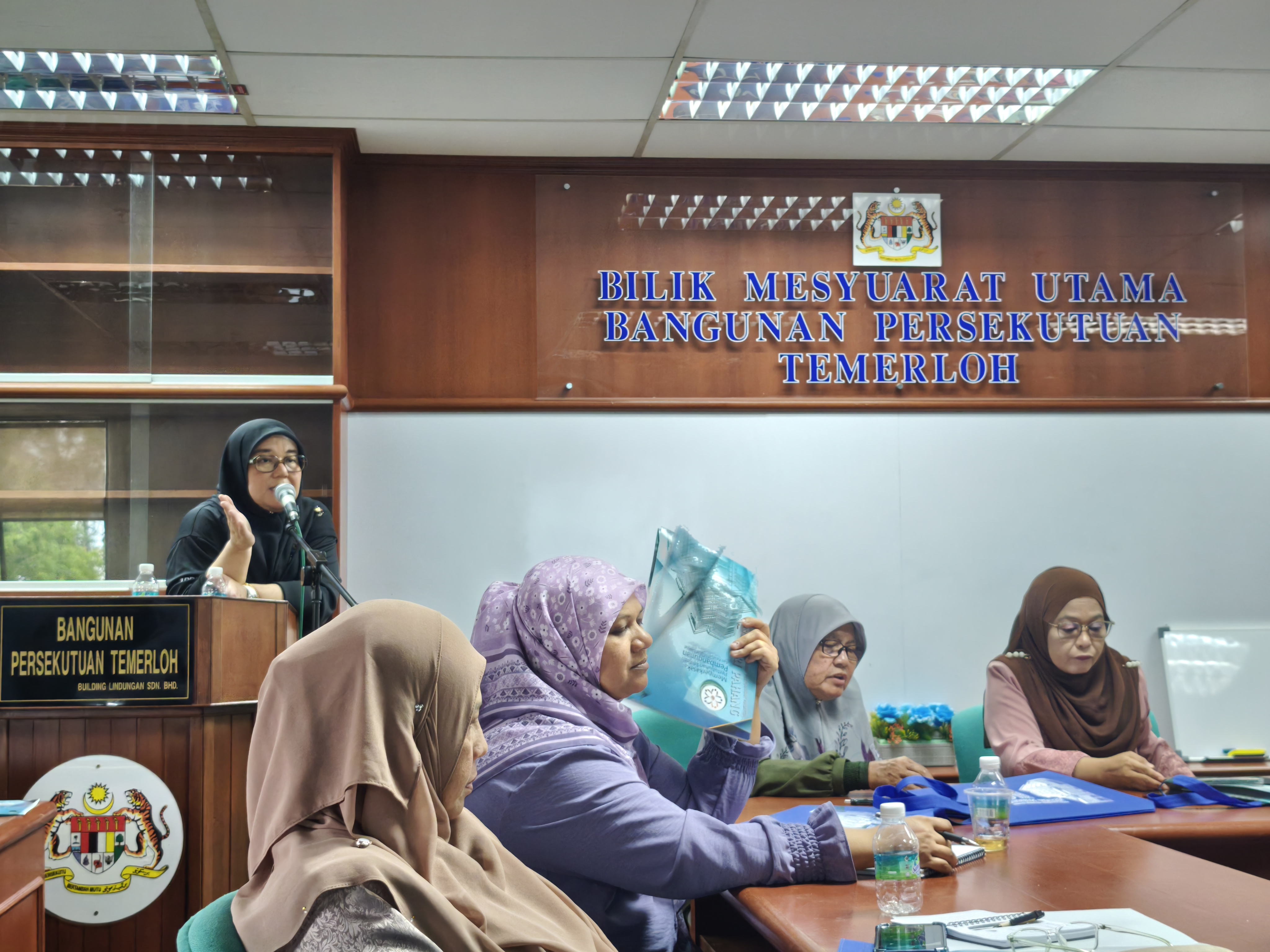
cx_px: 635
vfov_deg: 31.5
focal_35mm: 46
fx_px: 1688
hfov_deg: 41.2
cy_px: 476
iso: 250
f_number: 1.6
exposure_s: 1/50
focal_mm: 6.57
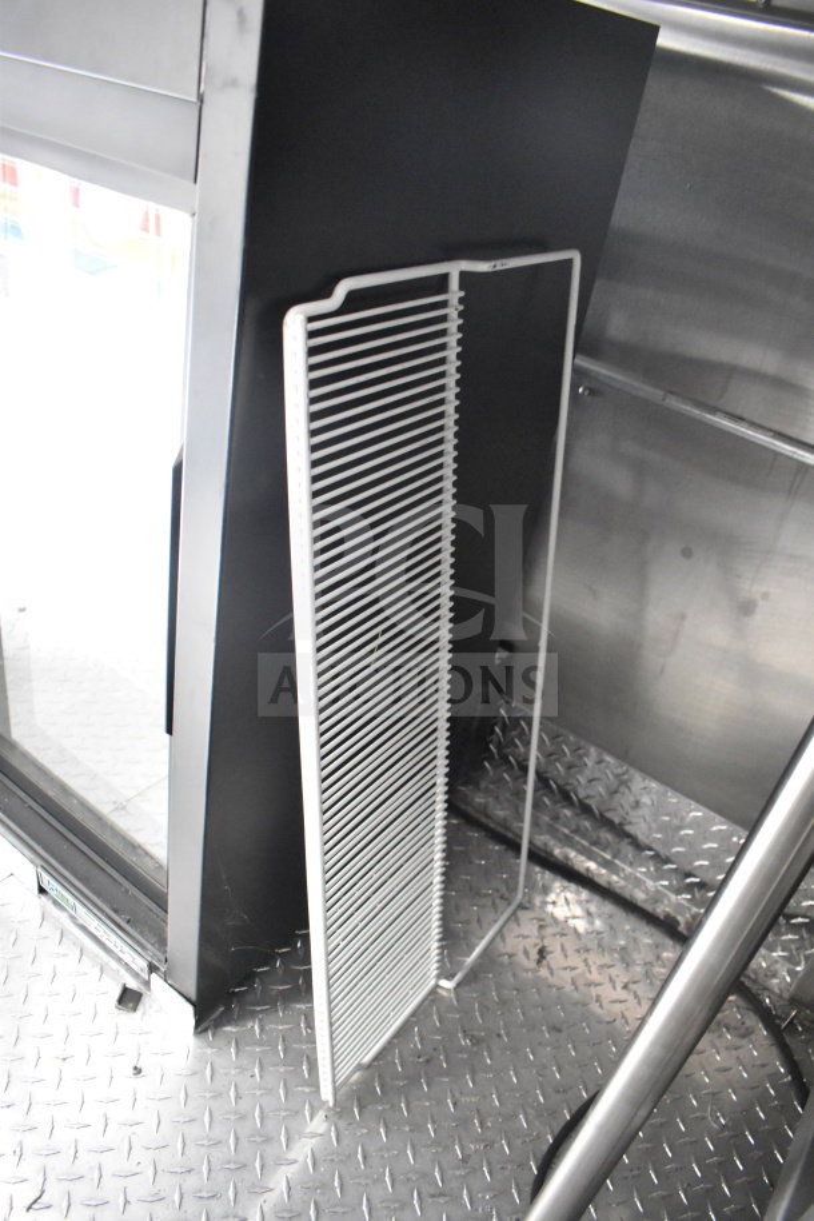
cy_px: 610
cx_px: 407
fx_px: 916
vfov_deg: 67.4
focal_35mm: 27
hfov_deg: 47.9
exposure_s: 1/30
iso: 7200
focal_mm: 18
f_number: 3.5
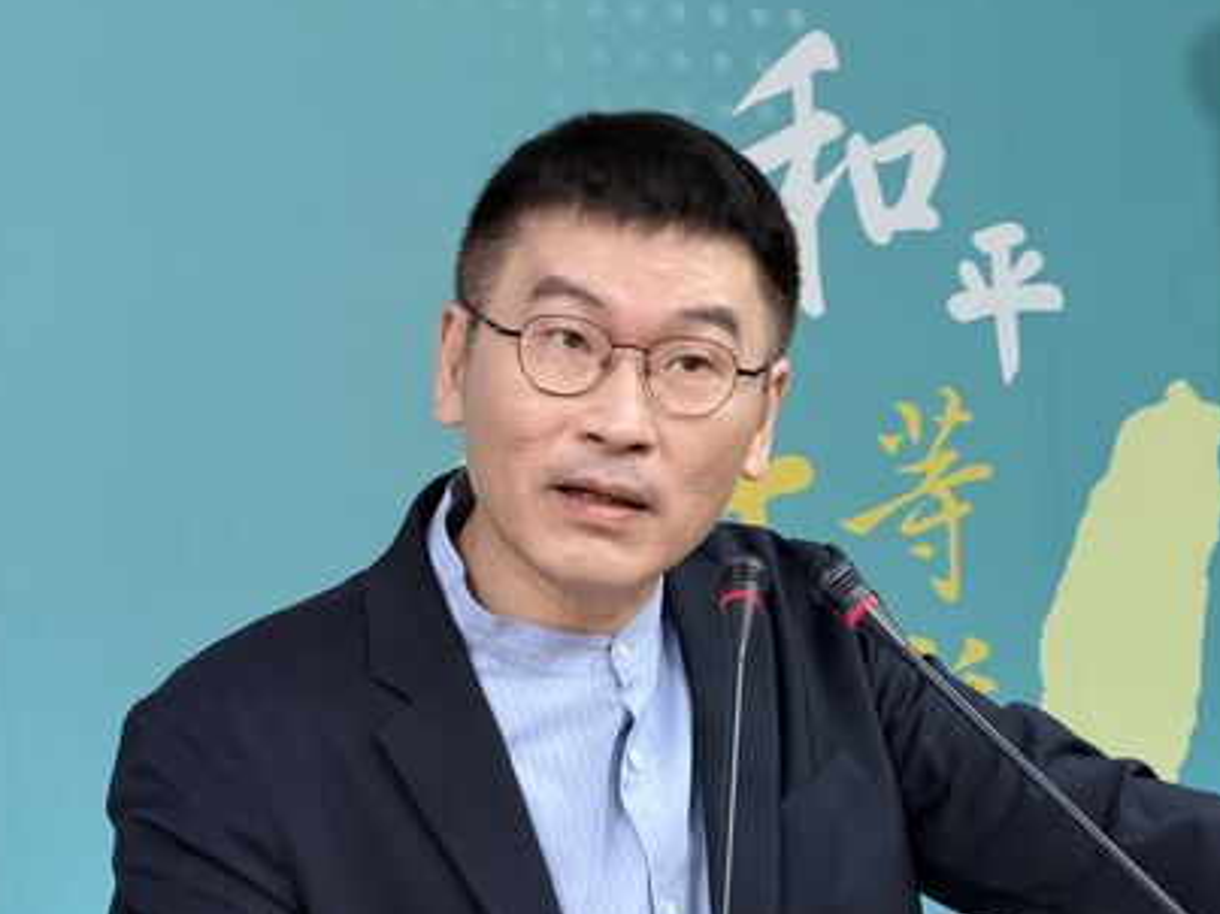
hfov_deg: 13.2
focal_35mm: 149
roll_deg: +5.8
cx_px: 866
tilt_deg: +5.2
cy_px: 666
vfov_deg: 9.9
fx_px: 5250
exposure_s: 1/120
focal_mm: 16.89
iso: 320
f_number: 2.8
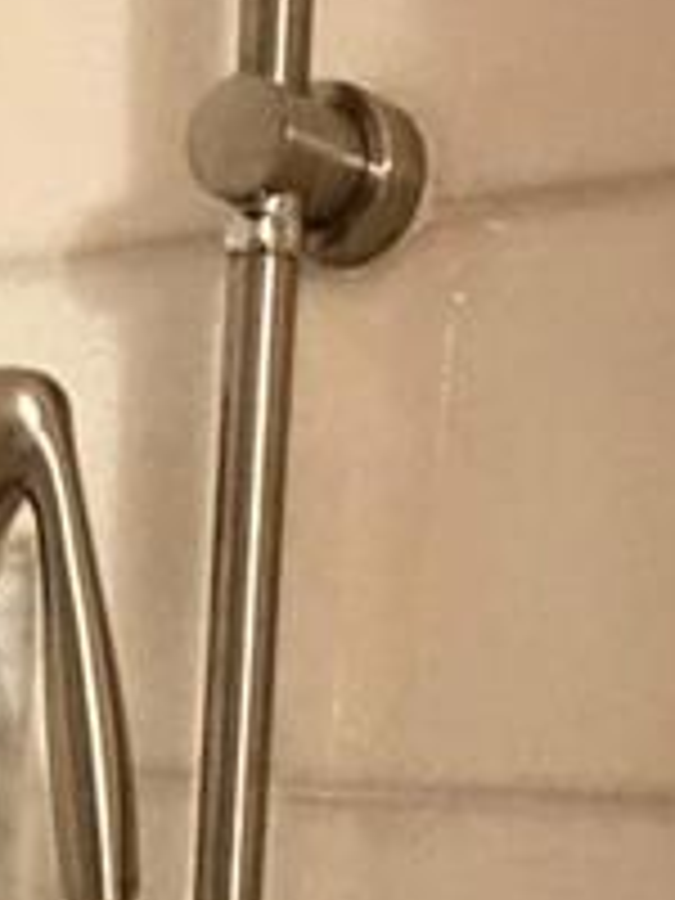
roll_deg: -2.0
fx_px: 2184
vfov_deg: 21.9
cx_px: -18
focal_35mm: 84
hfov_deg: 17.1
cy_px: 1008
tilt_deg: -7.8
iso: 1000
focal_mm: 2.22
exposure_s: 1/40
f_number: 2.2
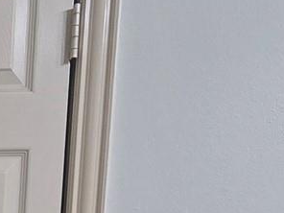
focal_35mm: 90
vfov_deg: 14.0
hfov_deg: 17.3
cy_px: 421
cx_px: -244
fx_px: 738
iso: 50
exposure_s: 1/60
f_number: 2.2
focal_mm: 2.2
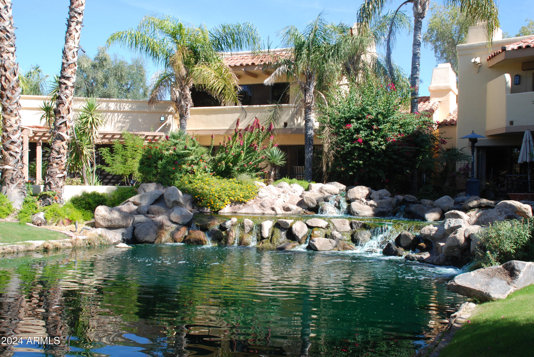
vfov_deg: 34.3
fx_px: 579
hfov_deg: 49.5
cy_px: 178
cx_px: 267
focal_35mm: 39
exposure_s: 1/250
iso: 320
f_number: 8
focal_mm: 26
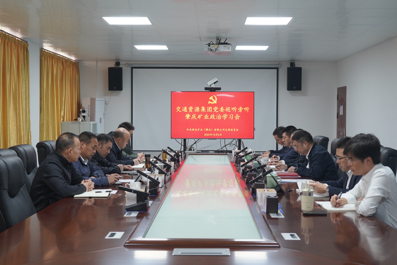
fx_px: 584
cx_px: 198
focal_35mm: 53
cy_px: 132
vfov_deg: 25.5
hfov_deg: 37.5
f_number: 5.6
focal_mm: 53
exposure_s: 1/160
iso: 1600
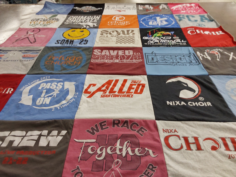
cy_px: 88
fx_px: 191
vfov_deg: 49.7
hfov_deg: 63.4
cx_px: 118
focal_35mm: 28
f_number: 1.9
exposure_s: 1/60
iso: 100
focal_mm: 2.91
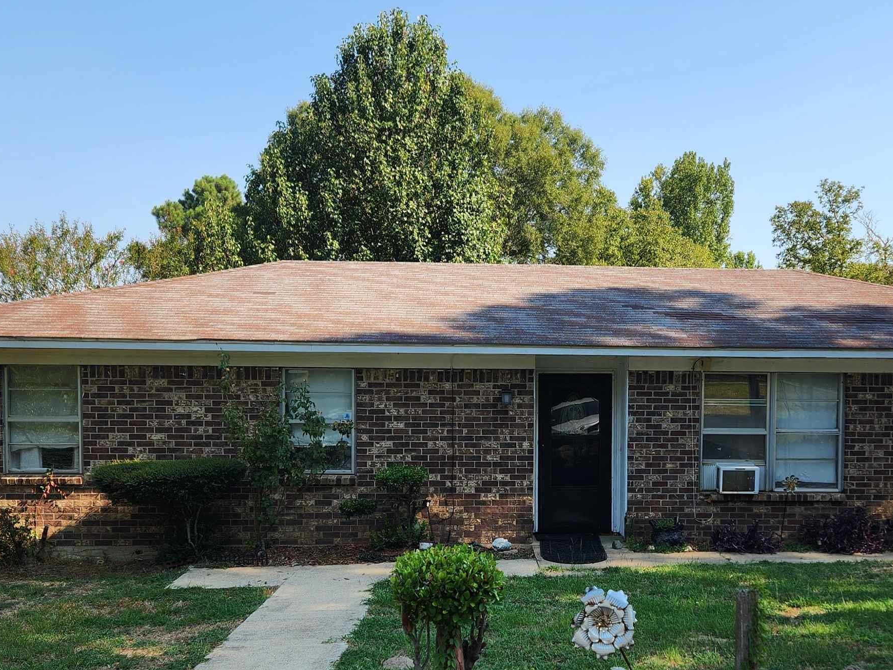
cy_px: 443
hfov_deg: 46.5
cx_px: 537
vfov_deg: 35.6
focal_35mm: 40
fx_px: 1032
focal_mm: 5.4
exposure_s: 1/690
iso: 20
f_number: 1.8
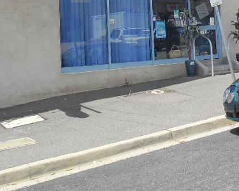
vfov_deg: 22.6
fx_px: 460
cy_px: 3
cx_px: 224
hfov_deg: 27.8
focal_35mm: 65
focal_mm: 4.9
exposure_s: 1/861
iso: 80
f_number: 3.5
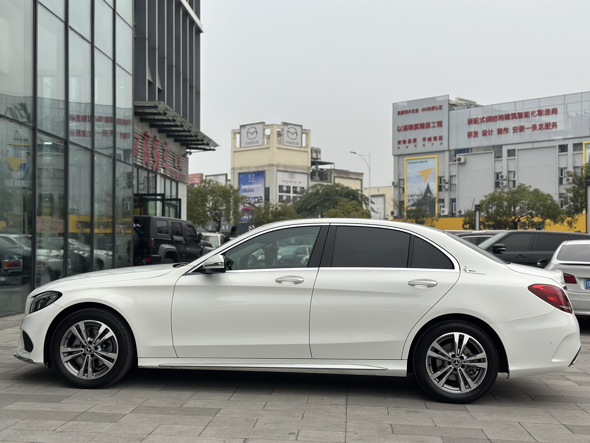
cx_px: 295
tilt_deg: +1.7
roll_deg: +0.3
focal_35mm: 48
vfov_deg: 30.3
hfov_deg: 39.7
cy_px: 222
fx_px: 818
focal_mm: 6.86
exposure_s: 1/506
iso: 80
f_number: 1.78
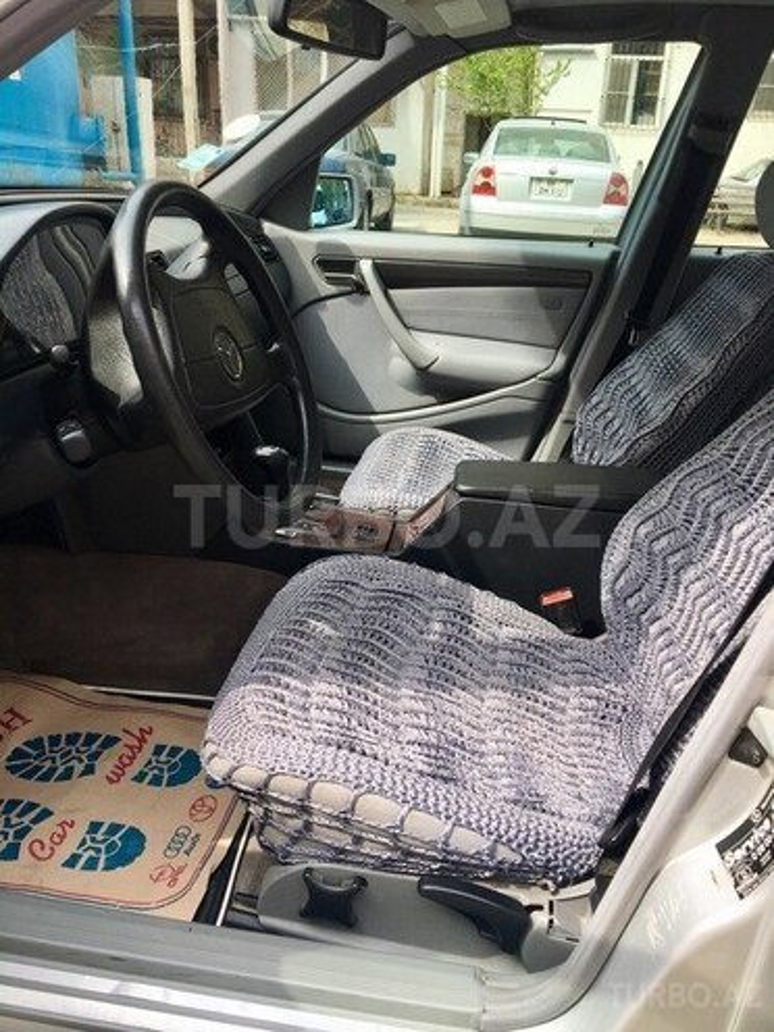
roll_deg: -1.9
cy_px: 516
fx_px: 865
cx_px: 387
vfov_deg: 61.7
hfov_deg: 48.2
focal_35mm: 29
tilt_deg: -23.5
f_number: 2.2
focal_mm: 4.15
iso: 25
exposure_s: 1/364
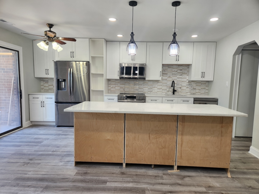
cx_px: 130
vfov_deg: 58.9
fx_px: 172
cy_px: 97
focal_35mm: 23
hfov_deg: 73.9
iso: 80
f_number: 1.8
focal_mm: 5.4
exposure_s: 1/120
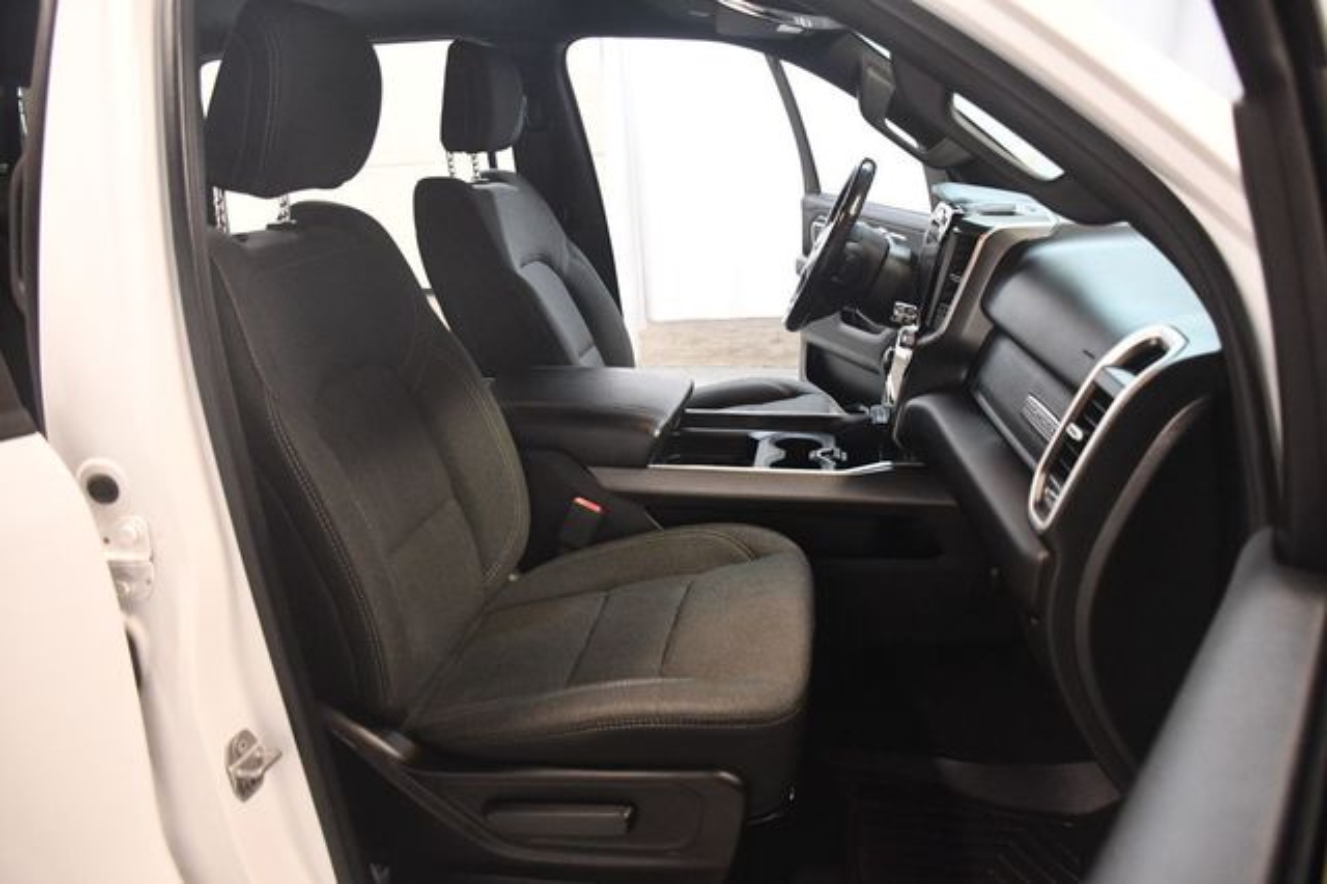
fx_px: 995
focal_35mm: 27
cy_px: 442
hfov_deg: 67.4
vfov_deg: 47.9
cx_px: 664
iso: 3200
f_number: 3.5
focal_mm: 18
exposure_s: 1/60
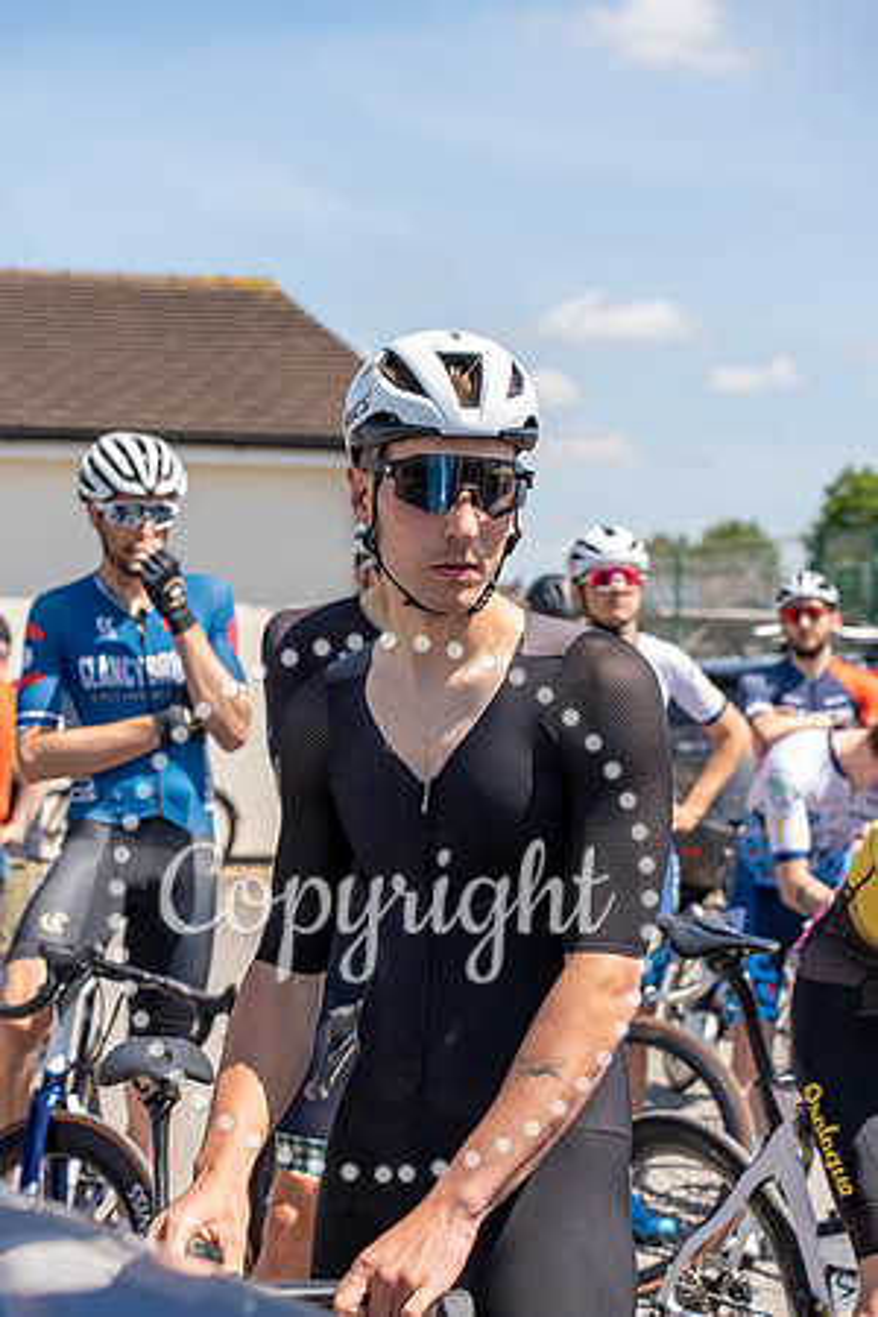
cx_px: 439
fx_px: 2670
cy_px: 658
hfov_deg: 18.7
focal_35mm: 73
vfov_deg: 27.7
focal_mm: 73
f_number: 5.6
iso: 100
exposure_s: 1/500
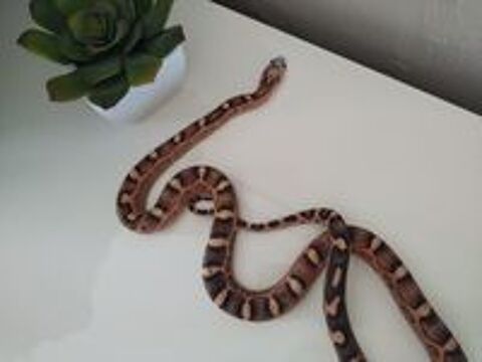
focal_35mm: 26
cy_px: 181
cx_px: 241
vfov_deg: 53.1
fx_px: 362
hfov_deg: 67.3
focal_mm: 4.75
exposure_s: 1/25
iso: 587
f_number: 1.8
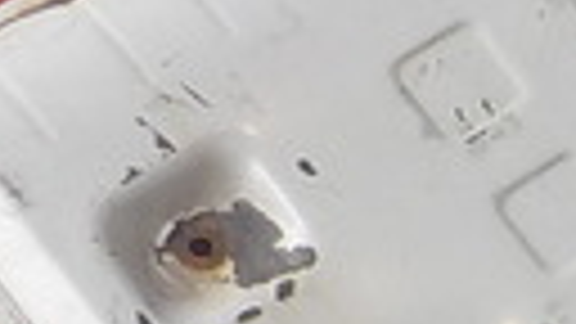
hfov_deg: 12.2
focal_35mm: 163
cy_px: 279
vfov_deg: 7.4
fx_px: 2490
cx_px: 994
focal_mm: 4.1
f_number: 3.3
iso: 125
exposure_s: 1/80
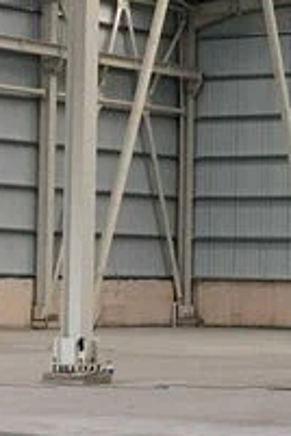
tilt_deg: +3.5
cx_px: 239
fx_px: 1831
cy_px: 245
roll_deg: -1.0
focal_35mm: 151
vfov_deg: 13.6
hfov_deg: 9.1
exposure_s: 1/33
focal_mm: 4.15
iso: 50
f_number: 2.2
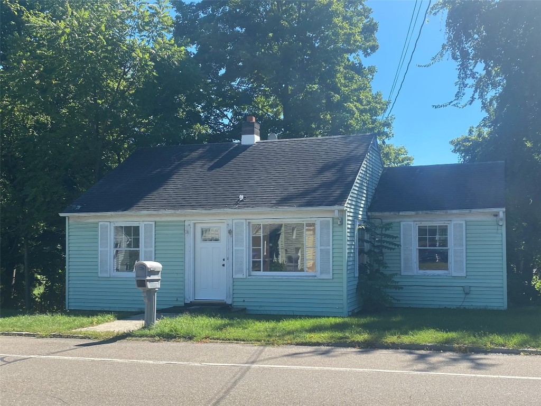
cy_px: 203
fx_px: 406
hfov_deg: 67.3
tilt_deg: +1.1
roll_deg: +0.3
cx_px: 270
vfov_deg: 53.1
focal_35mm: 26
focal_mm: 4.25
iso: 32
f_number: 1.8
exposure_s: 1/1629
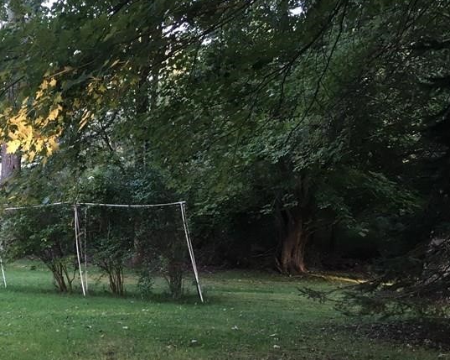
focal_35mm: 54
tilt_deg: -6.5
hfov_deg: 32.9
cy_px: 271
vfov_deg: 27.7
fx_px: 719
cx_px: 40
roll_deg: -0.2
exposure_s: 1/30
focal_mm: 4.15
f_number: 2.2
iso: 25
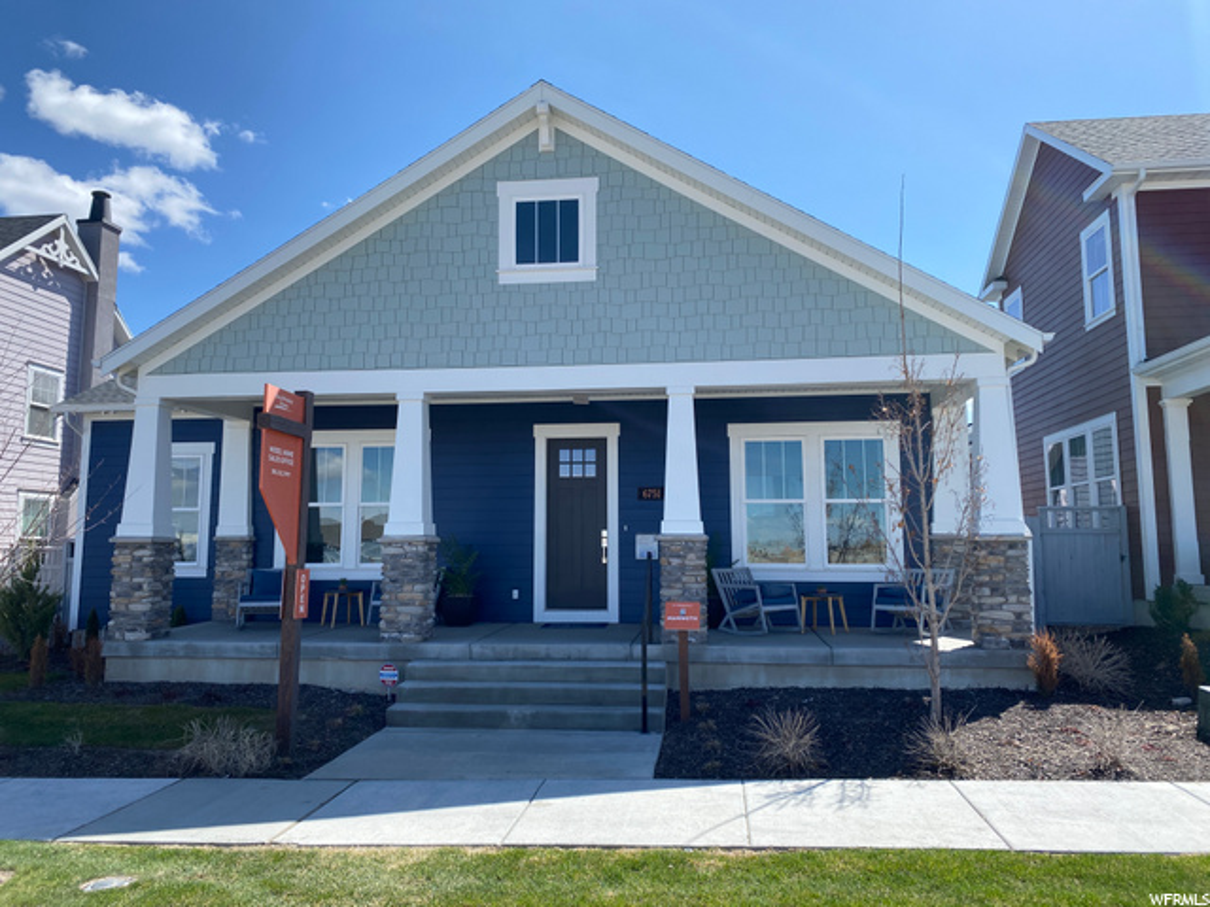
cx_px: 605
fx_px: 909
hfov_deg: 67.3
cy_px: 454
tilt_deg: +5.0
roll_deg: +1.0
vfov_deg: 53.1
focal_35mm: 26
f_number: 1.8
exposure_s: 1/2410
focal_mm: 4.25
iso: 32
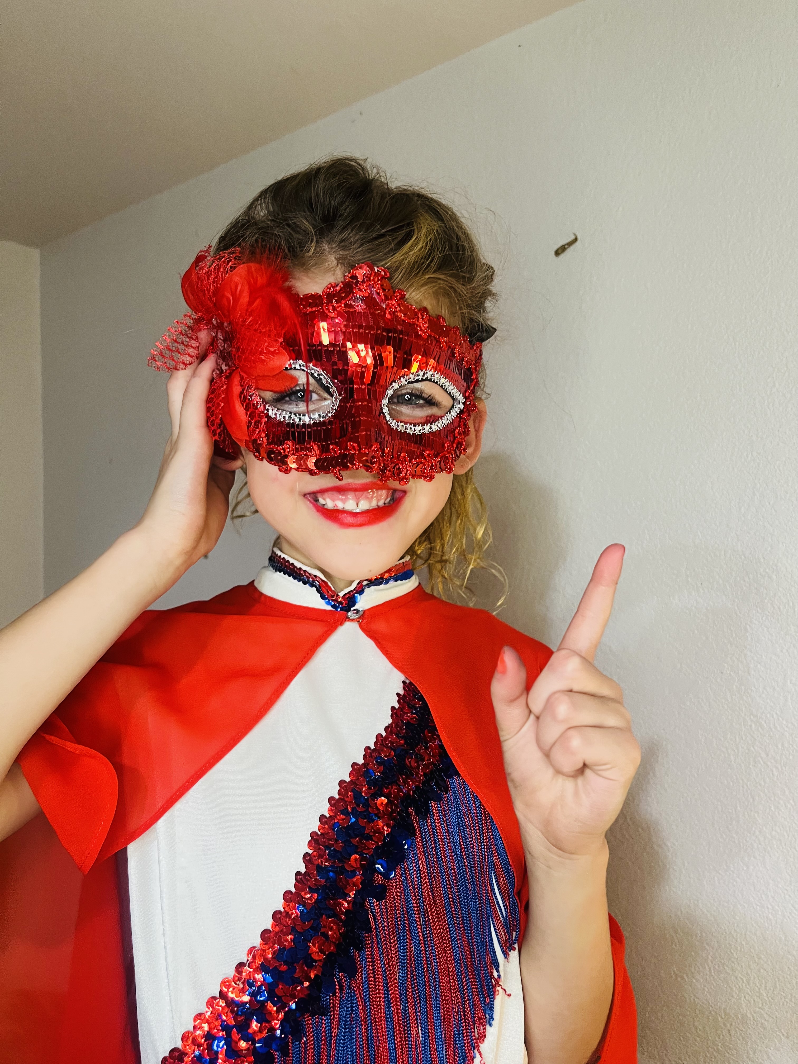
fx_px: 799
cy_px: 532
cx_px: 399
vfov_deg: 67.3
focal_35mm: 26
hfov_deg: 53.1
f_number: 1.6
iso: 320
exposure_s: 1/60
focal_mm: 5.1
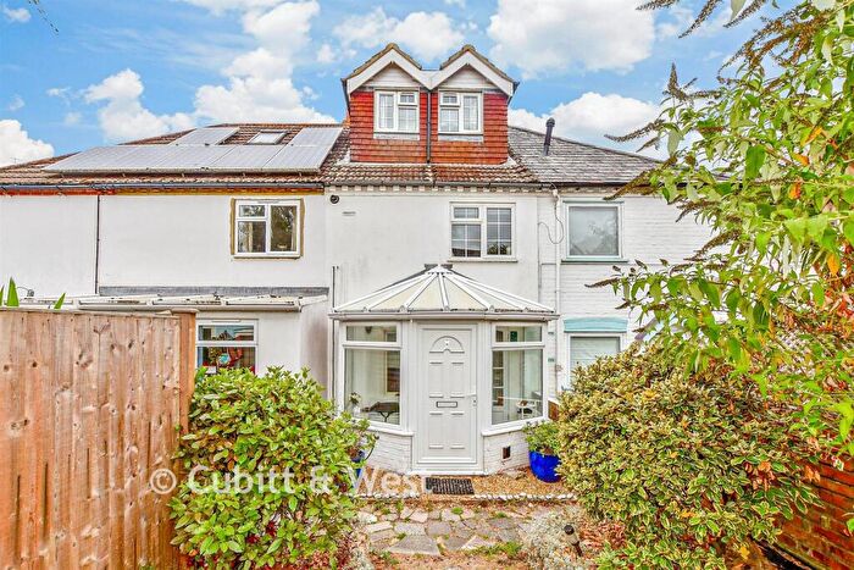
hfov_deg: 100.4
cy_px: 285
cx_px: 427
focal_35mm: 15
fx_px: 356
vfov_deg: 77.4
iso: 320
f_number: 8
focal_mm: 10
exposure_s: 1/250
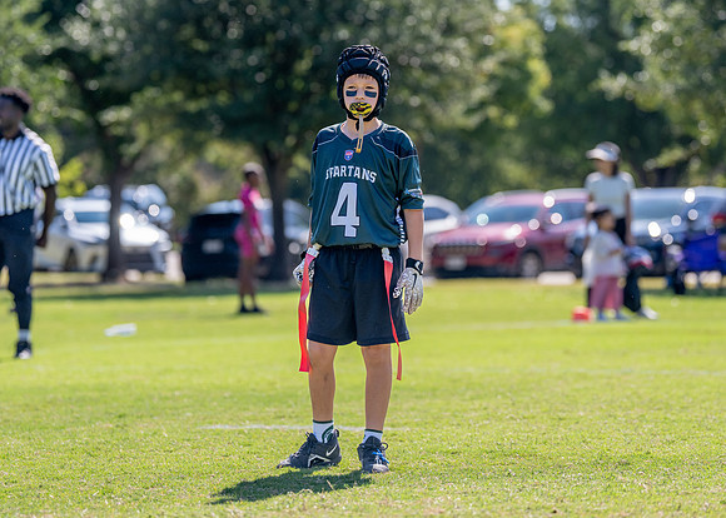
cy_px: 205
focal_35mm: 155
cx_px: 365
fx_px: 3187
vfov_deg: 9.3
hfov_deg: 13.0
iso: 200
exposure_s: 1/2000
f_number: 2.8
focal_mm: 118
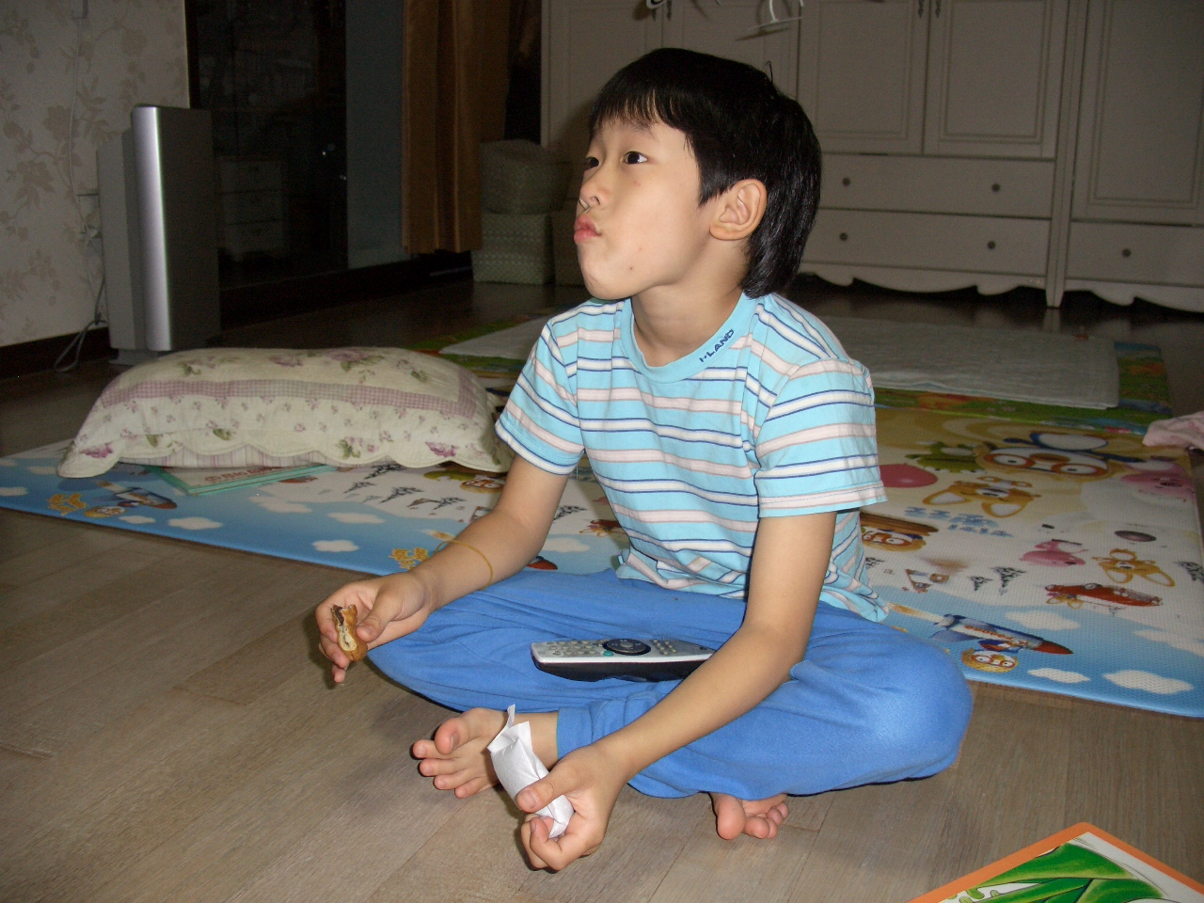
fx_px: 1148
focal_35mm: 33
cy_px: 452
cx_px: 602
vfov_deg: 42.9
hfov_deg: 55.4
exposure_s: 1/60
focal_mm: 7.1
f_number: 2.8
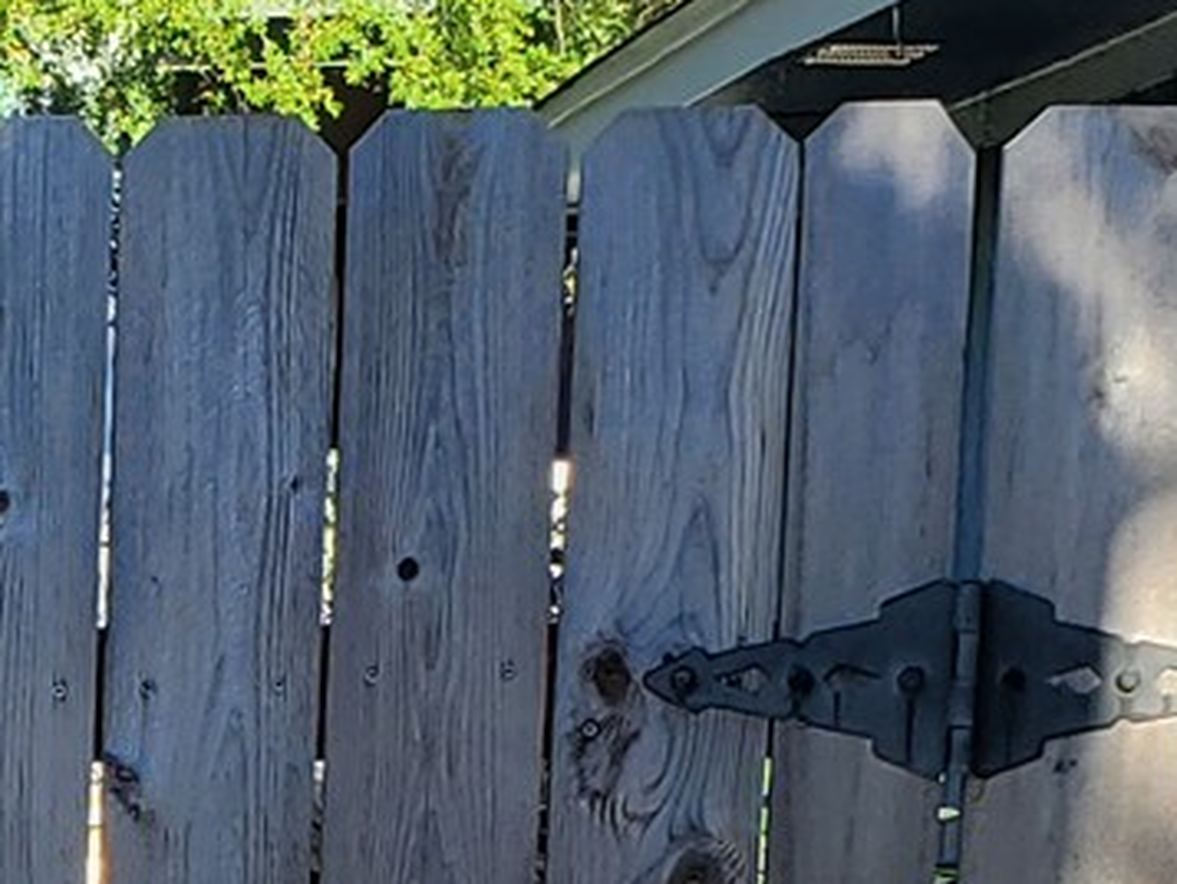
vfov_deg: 9.4
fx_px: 5068
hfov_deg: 12.2
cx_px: -900
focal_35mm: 149
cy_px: 1633
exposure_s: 1/585
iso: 50
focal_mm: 4.3
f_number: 2.4
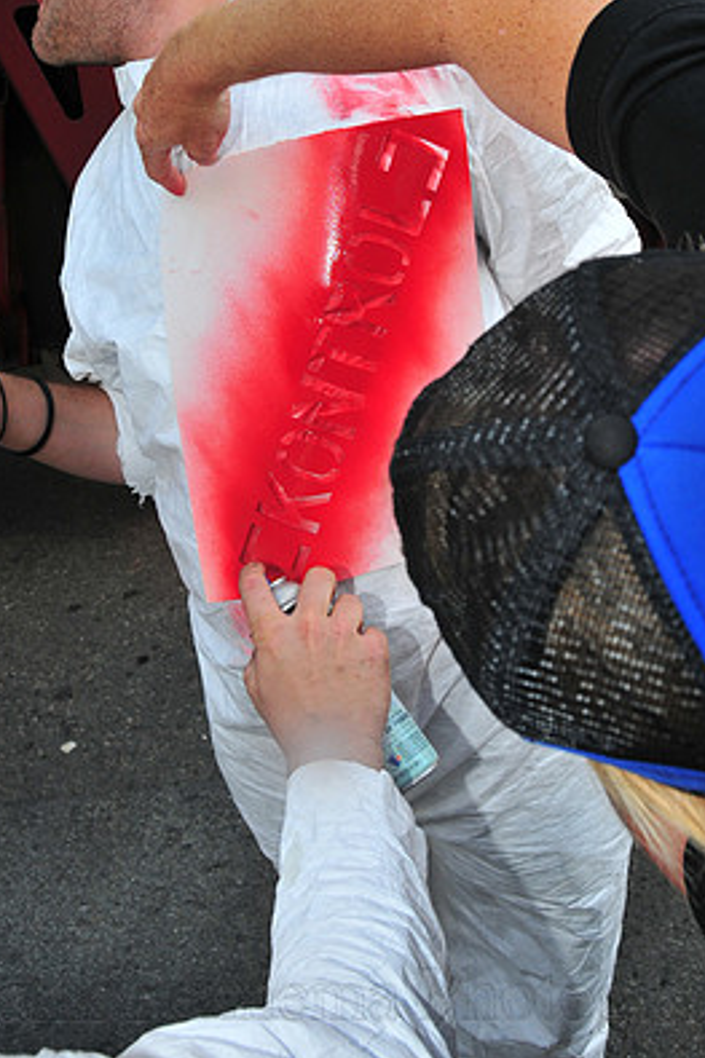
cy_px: 343
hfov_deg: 30.5
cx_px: 328
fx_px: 1294
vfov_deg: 43.8
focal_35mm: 44
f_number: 8
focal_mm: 20
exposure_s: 1/250
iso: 200
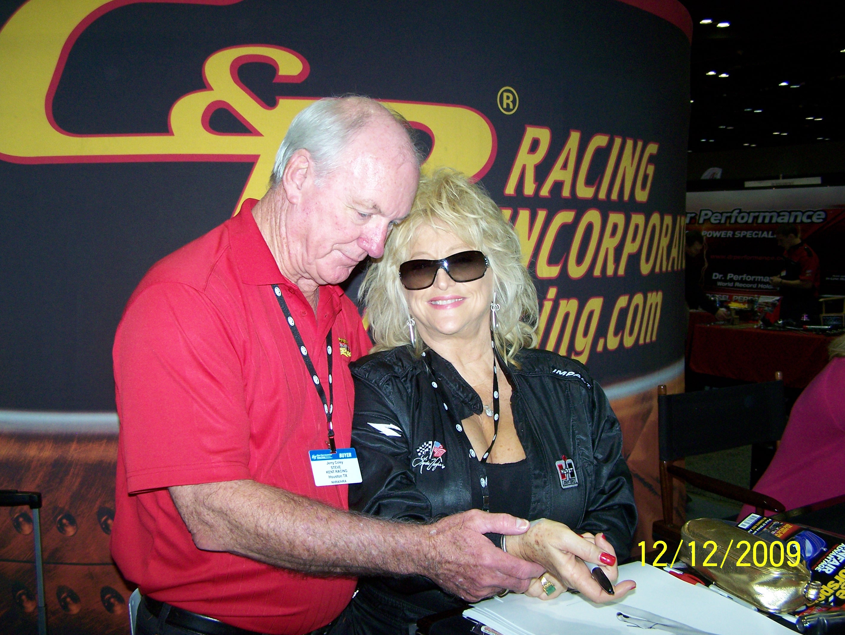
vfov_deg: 37.8
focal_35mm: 38
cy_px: 318
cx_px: 422
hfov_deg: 48.9
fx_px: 928
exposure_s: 1/60
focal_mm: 6.3
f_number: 2.8
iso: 160
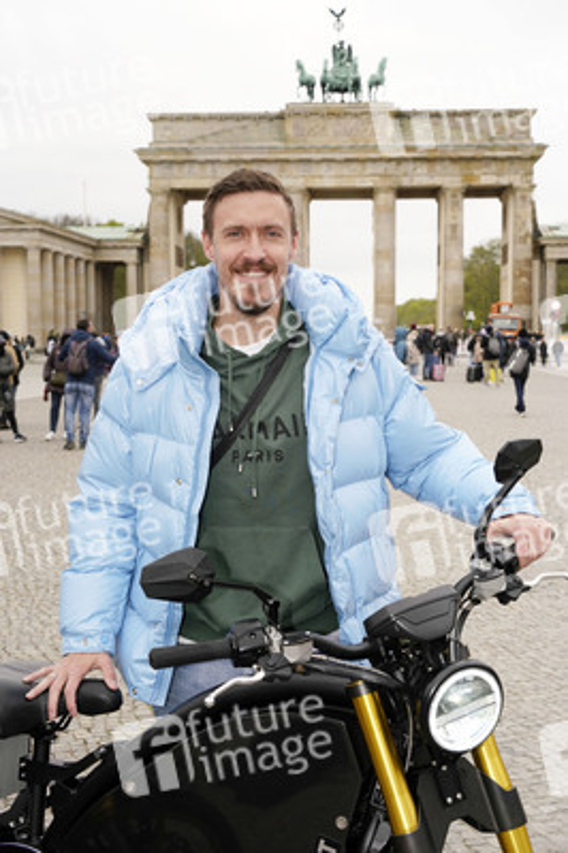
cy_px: 426
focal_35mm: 47
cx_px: 284
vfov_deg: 41.9
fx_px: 1114
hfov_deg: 28.6
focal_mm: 47
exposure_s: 1/250
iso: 500
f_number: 8
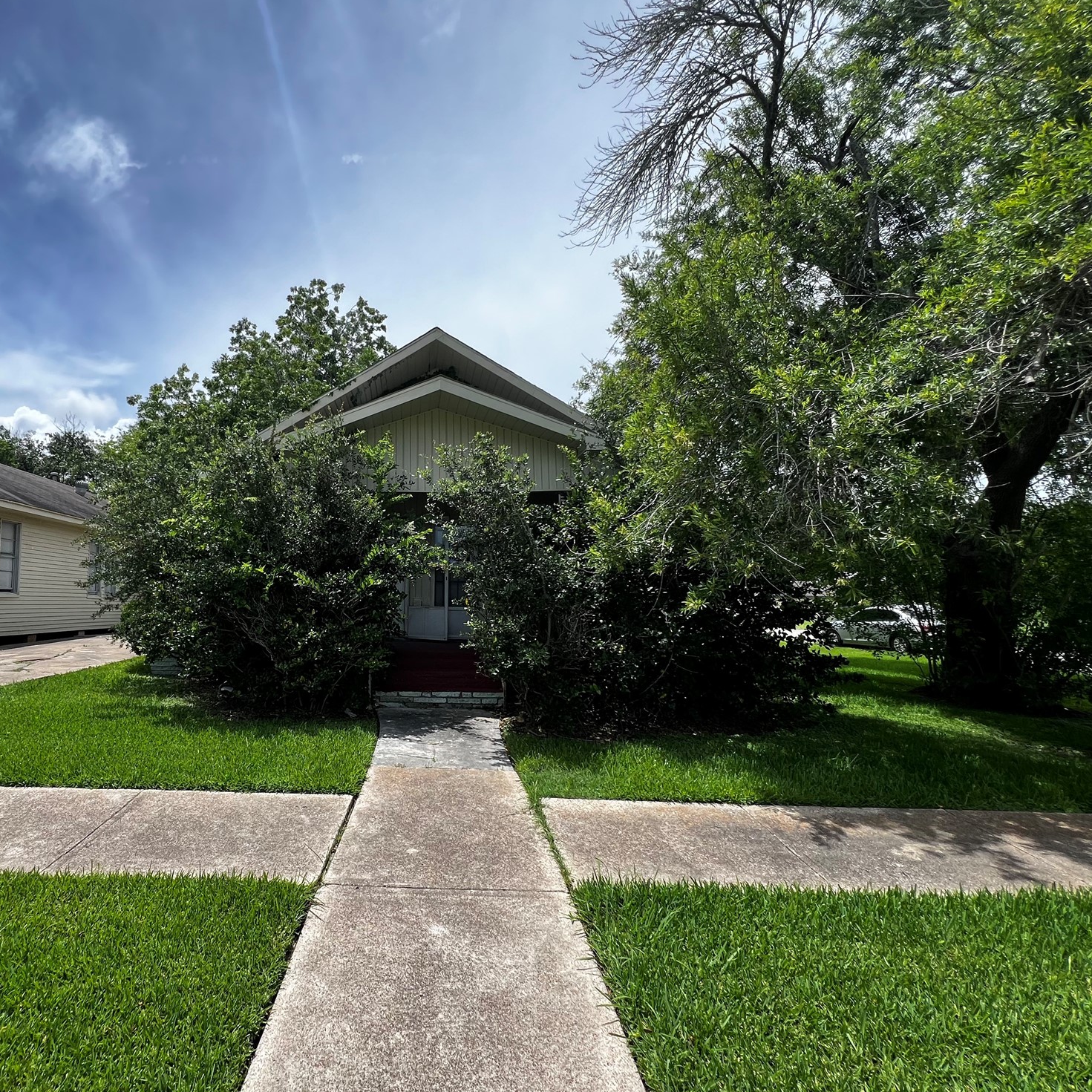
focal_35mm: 16
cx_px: 416
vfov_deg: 87.4
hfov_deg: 85.9
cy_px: 555
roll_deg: -1.6
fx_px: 571
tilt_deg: +4.3
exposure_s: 1/943
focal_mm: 1.57
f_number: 1.8
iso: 32
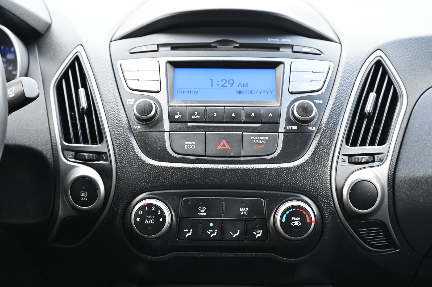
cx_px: 216
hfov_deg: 31.9
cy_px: 144
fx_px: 755
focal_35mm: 63
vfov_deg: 21.5
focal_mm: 63
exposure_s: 1/125
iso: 500
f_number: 4
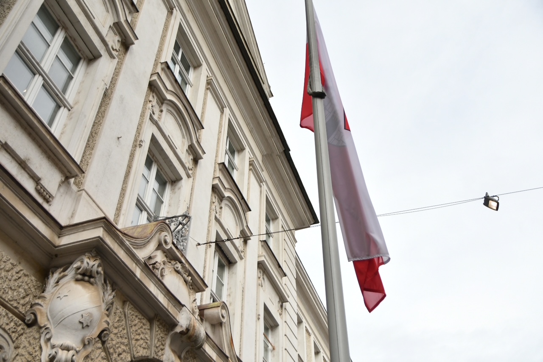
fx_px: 543
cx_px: 272
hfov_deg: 53.1
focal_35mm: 36
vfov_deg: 36.9
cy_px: 181
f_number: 2.8
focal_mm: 24
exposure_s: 1/8000
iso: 640
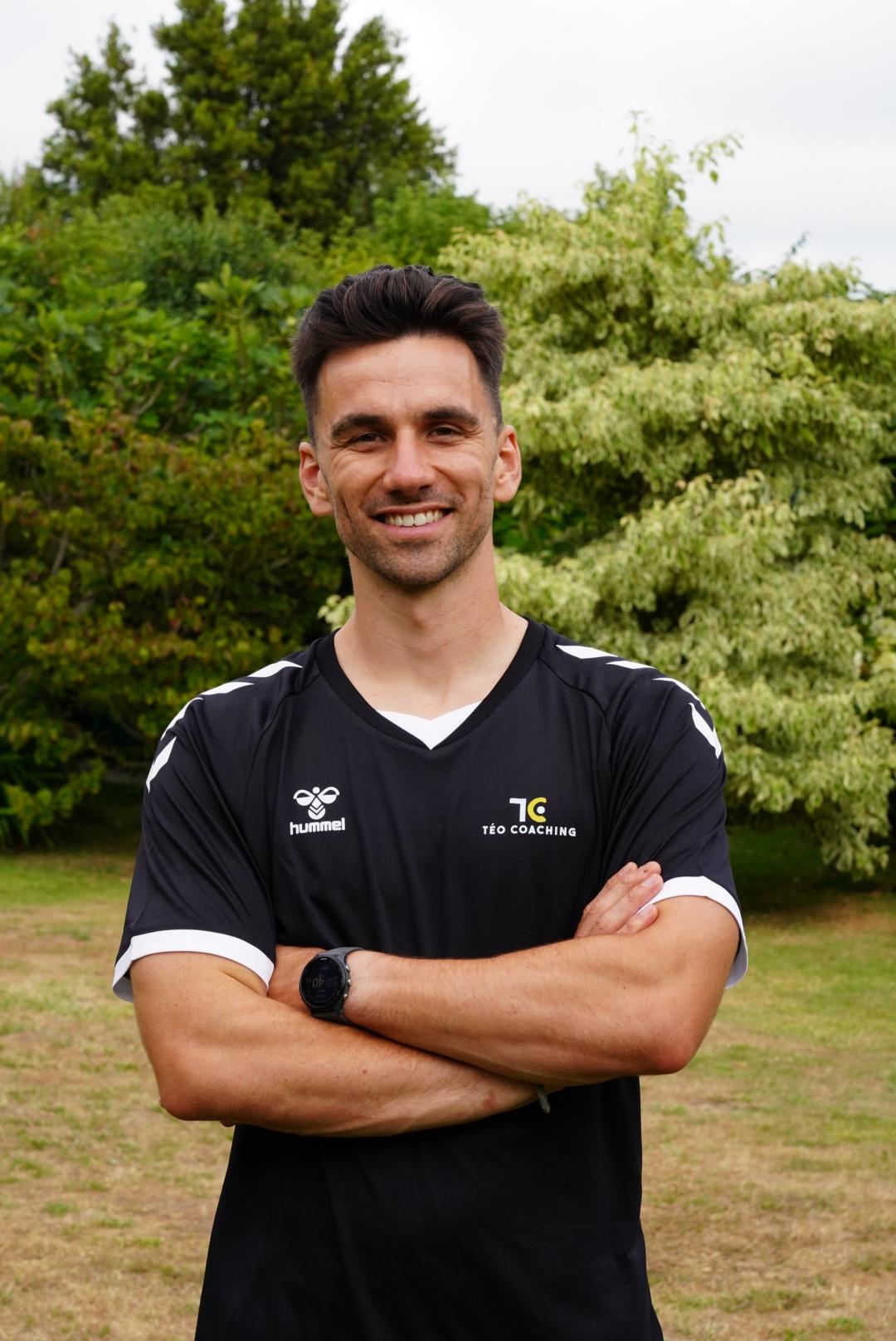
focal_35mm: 83
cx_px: 448
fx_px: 3093
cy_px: 670
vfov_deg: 24.5
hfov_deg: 16.5
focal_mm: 83
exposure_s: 1/320
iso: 1000
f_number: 13
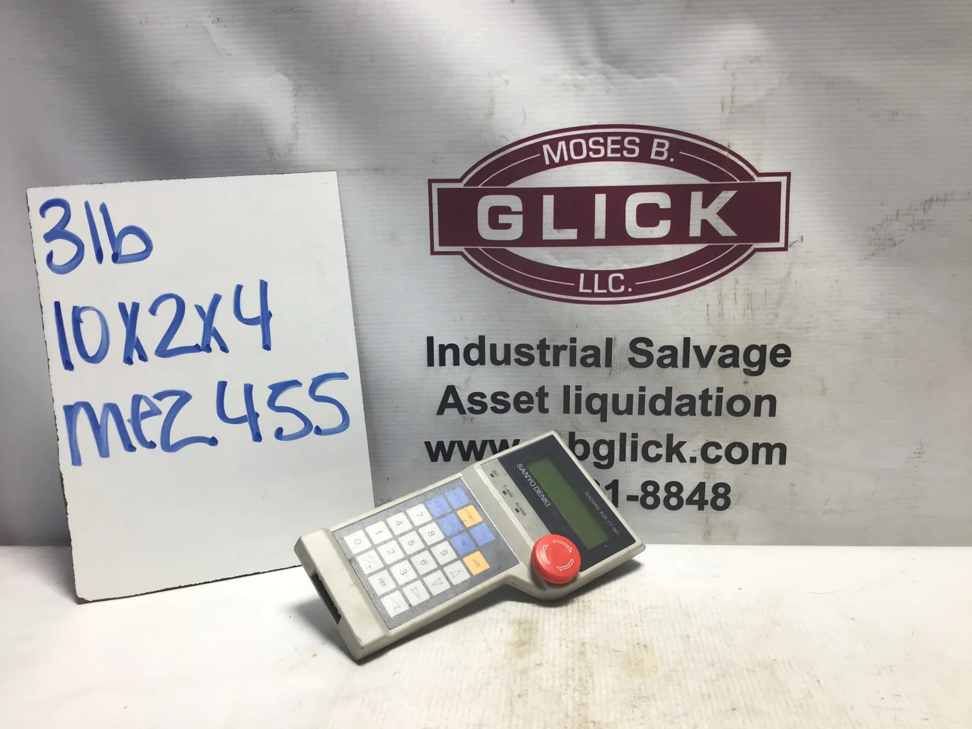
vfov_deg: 45.4
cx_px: 486
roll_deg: -0.2
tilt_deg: -14.2
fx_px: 870
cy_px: 364
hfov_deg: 58.4
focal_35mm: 31
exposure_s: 1/120
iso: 25
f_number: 2.4
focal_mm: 3.3
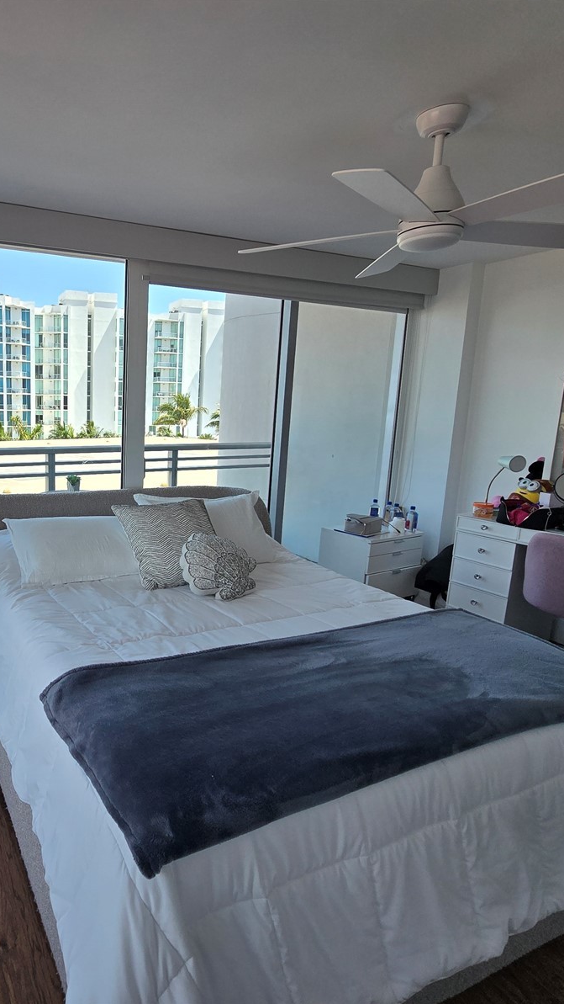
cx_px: 111
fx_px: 505
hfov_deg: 54.3
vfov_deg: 89.6
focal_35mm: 19
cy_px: 502
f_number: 2.2
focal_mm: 2.2
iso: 50
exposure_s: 1/334
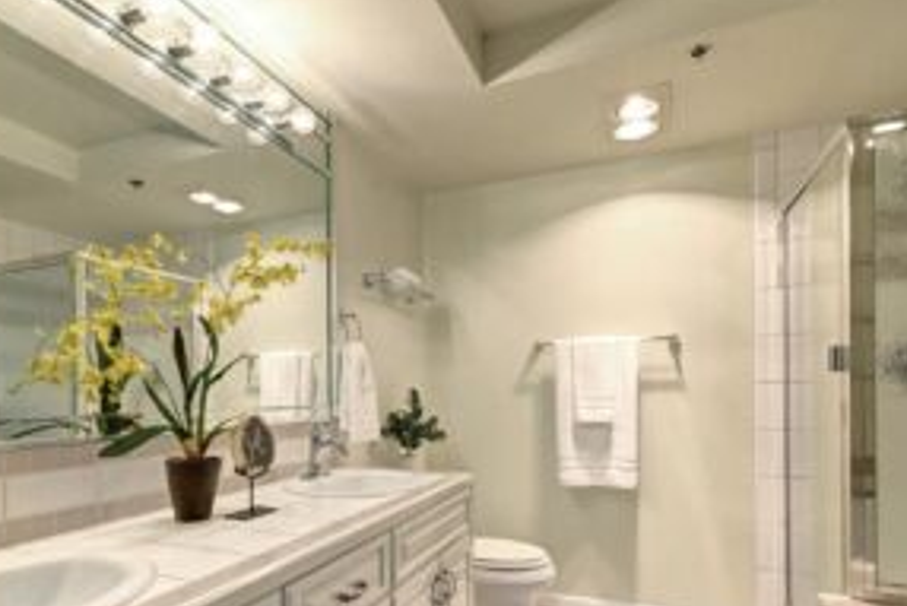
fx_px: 529
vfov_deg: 58.3
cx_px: 387
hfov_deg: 80.7
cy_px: 401
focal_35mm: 21
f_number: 11
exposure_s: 1/20
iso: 3200
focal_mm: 10
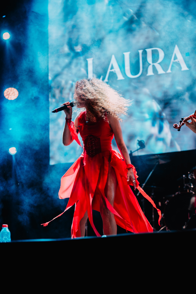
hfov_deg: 17.1
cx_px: 98
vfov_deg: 25.4
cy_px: 147
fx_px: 653
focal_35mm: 80
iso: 640
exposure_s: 1/200
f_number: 2.8
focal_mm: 80
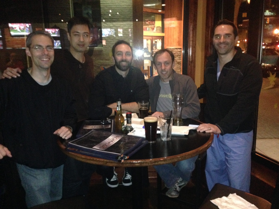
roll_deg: +1.8
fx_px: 266
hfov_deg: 55.4
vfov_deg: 42.9
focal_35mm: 33
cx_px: 140
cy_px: 104
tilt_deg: -11.5
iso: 640
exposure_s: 1/16
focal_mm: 4.12
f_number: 2.4
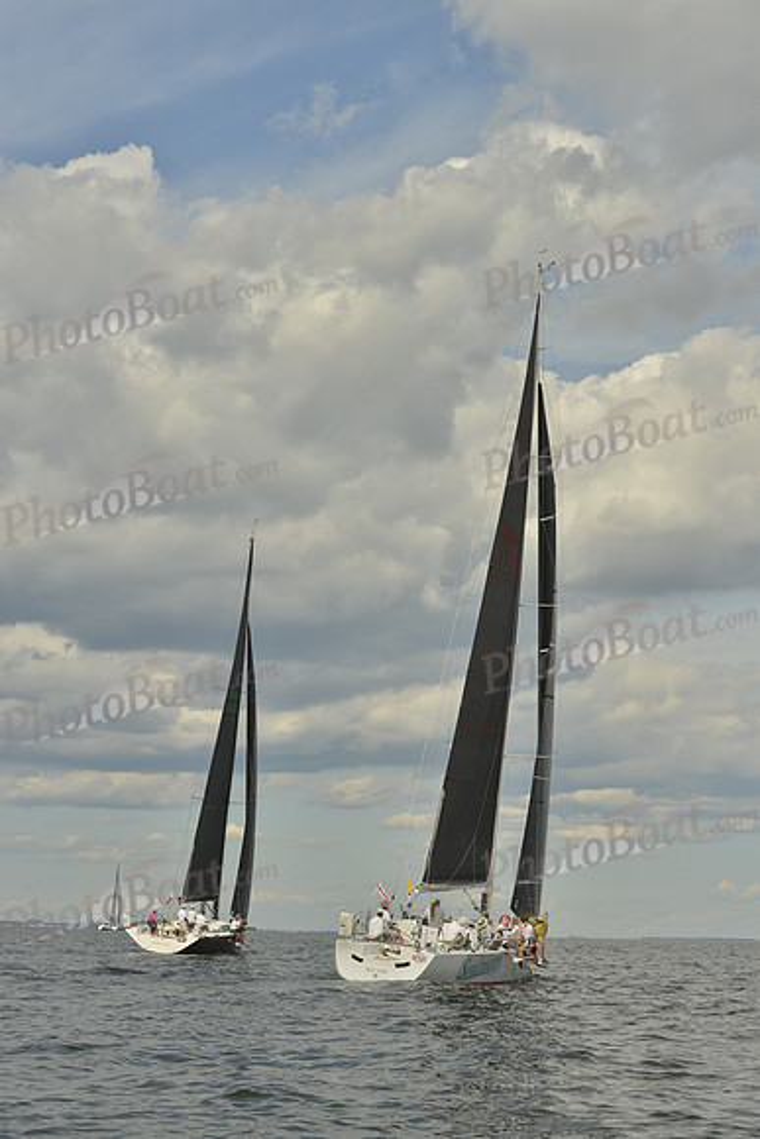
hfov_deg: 19.5
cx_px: 380
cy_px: 570
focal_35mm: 70
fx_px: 2215
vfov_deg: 28.8
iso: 200
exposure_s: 1/1000
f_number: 8
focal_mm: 70
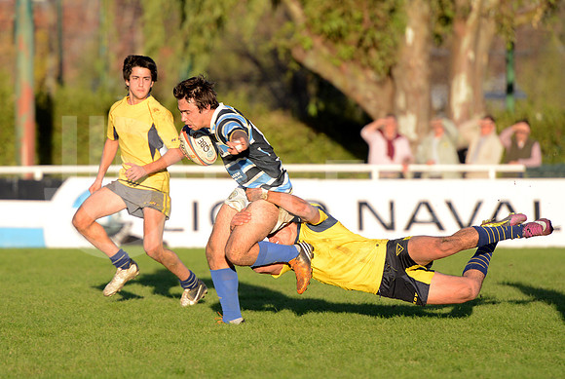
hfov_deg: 7.6
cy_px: 190
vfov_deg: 5.1
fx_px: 4245
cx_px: 282
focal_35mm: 270
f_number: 4
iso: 500
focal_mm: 270
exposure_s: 1/800
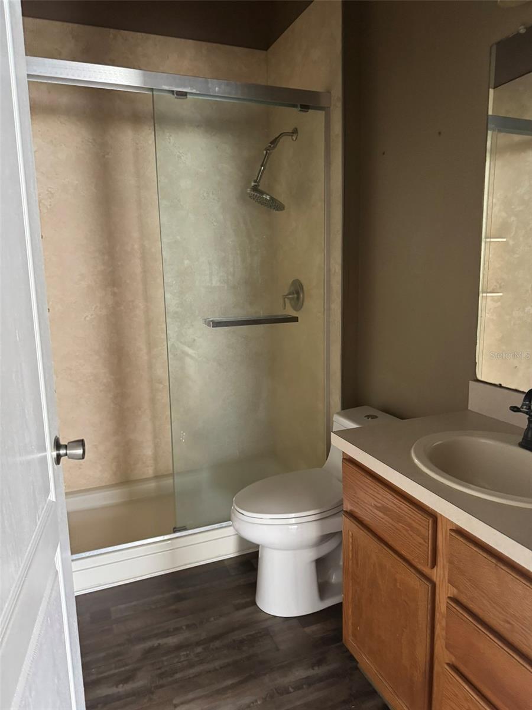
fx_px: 492
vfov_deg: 71.6
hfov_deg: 56.8
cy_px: 355
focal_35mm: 24
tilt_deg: -8.8
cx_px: 266
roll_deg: +3.0
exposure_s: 1/60
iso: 800
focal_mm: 6.76
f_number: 1.78
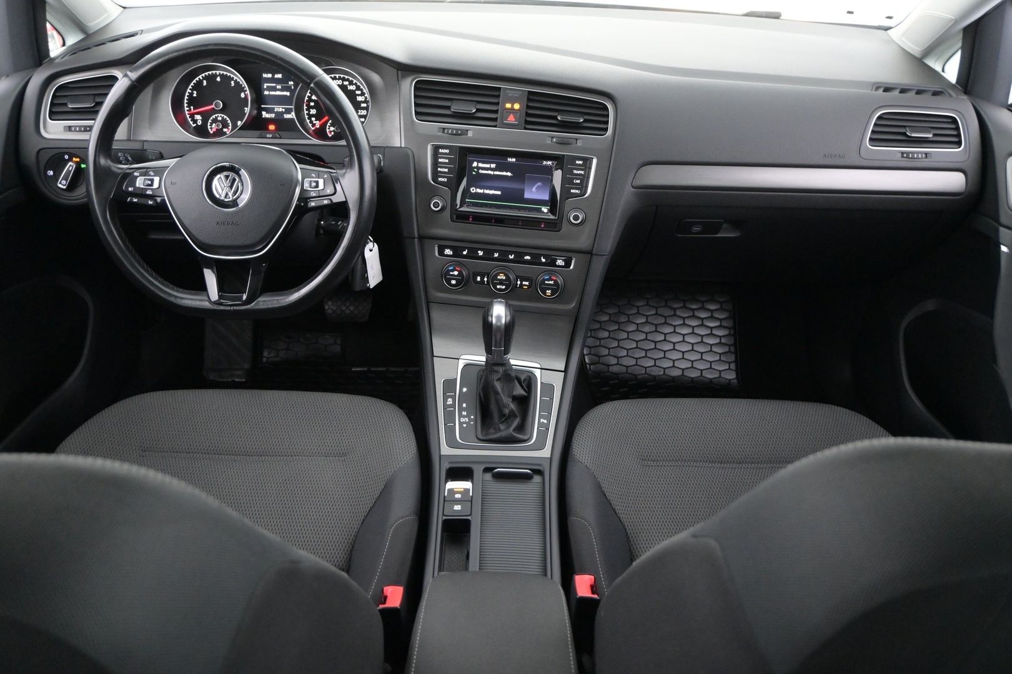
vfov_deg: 43.6
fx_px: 843
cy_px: 337
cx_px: 506
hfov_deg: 61.9
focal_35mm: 30
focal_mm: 20
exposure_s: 1/30
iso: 4000
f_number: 3.8
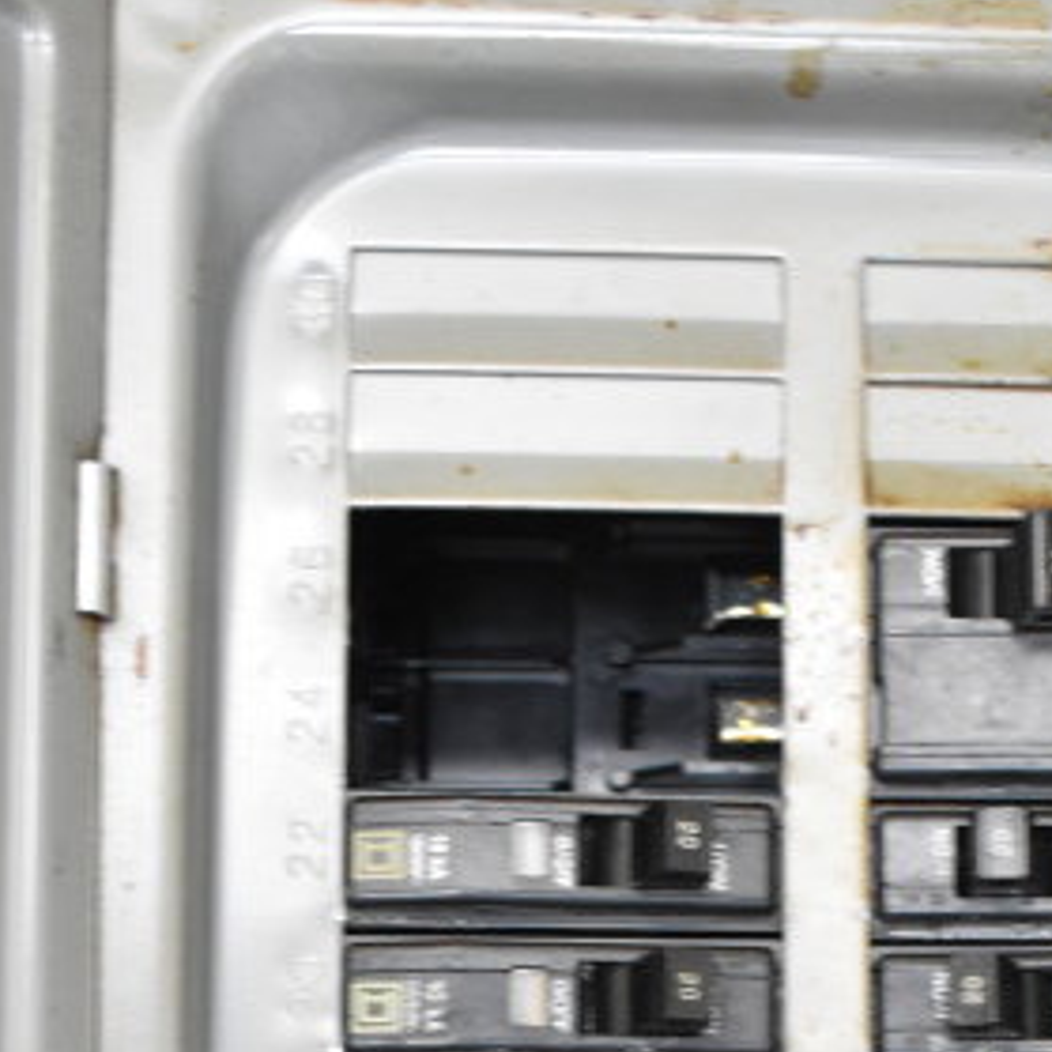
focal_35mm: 121
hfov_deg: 14.3
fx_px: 4174
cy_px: 1525
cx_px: 863
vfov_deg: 13.6
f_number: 4.2
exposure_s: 1/50
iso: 2500
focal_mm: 29
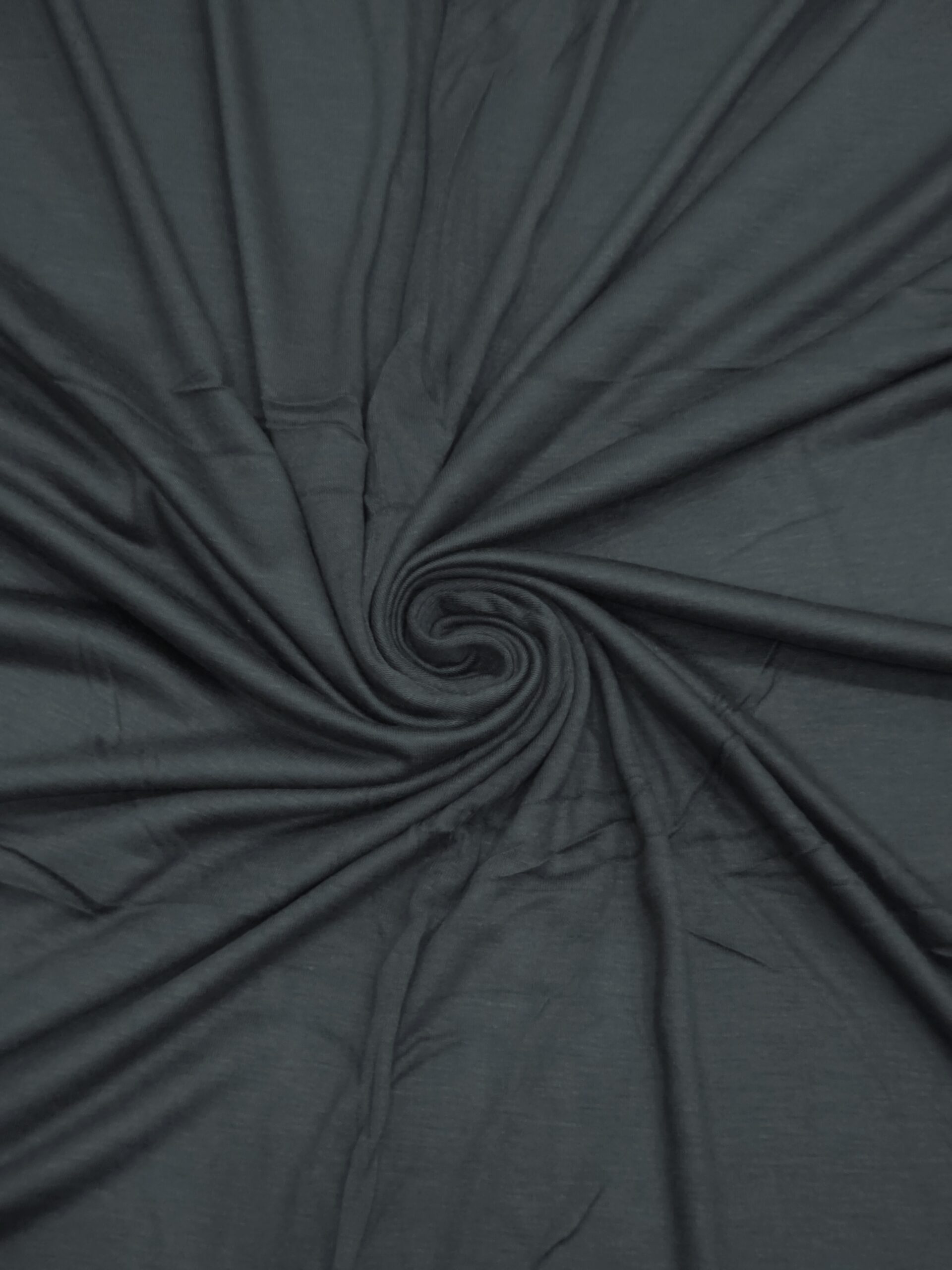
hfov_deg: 21.3
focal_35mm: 69
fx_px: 2530
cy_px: 635
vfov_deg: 28.2
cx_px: 476
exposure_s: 1/50
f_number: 2.4
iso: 250
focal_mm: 7.9
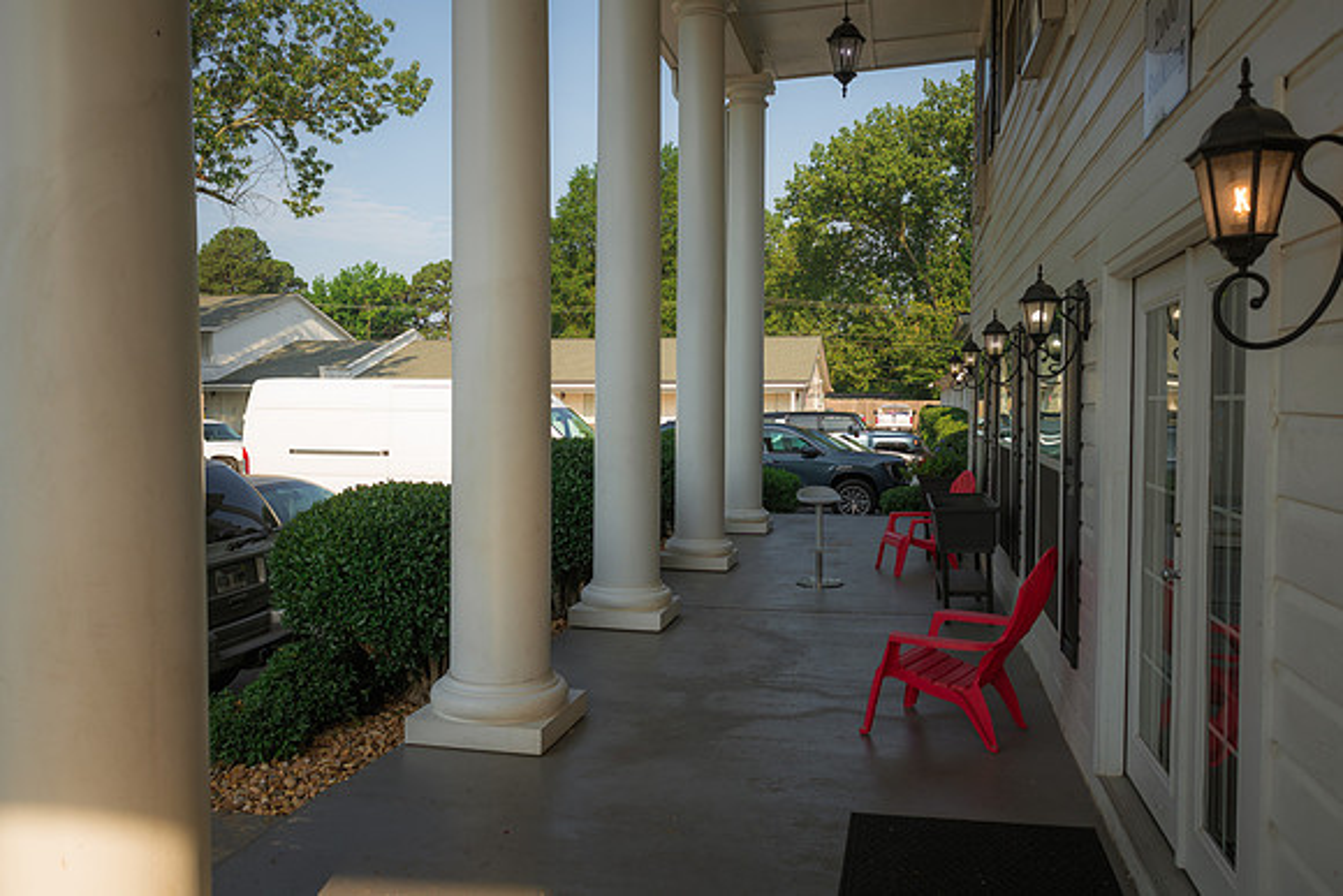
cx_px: 672
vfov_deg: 45.7
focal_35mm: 29
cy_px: 448
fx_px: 1064
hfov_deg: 64.5
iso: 90
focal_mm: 28
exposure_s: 1/250
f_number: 8
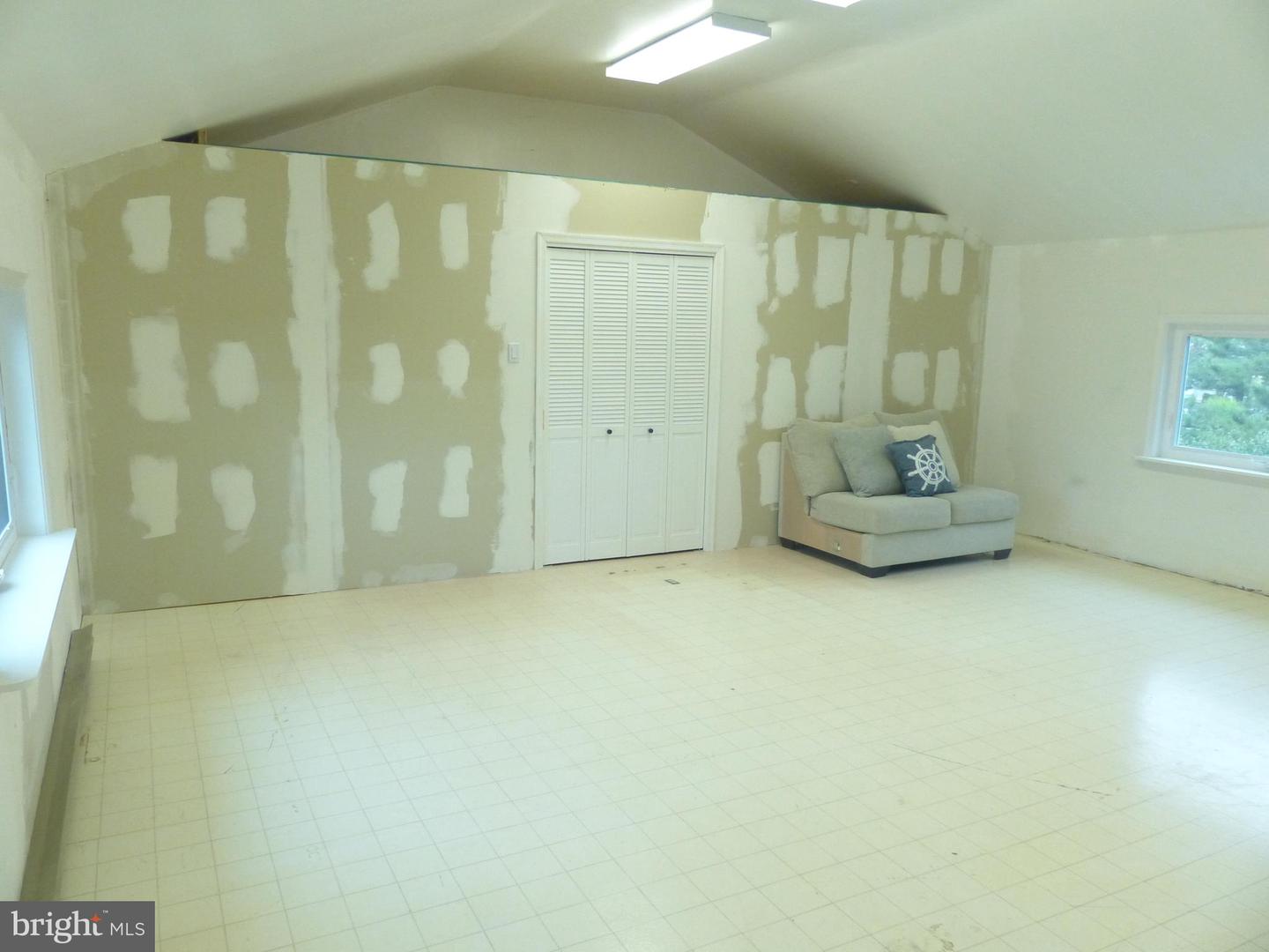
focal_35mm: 25
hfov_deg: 69.4
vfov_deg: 54.9
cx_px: 634
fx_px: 916
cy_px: 476
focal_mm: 4.5
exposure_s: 1/80
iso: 400
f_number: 3.5
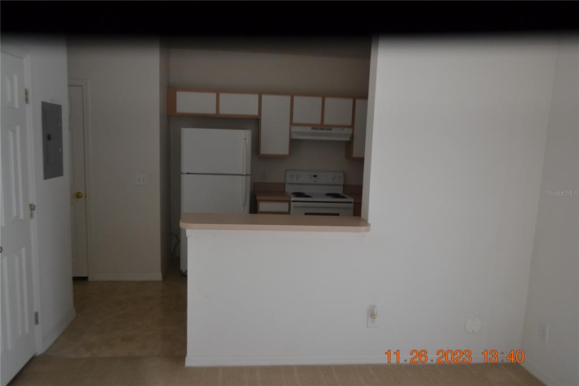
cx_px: 290
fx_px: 434
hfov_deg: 67.4
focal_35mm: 27
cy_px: 193
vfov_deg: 47.9
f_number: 3.5
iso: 500
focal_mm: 18
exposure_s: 1/60
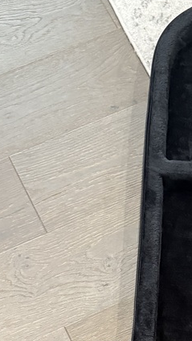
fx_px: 669
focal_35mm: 74
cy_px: 380
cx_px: 236
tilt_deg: -73.1
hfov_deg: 15.7
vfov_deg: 26.2
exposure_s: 1/40
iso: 800
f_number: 1.78
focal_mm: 6.76
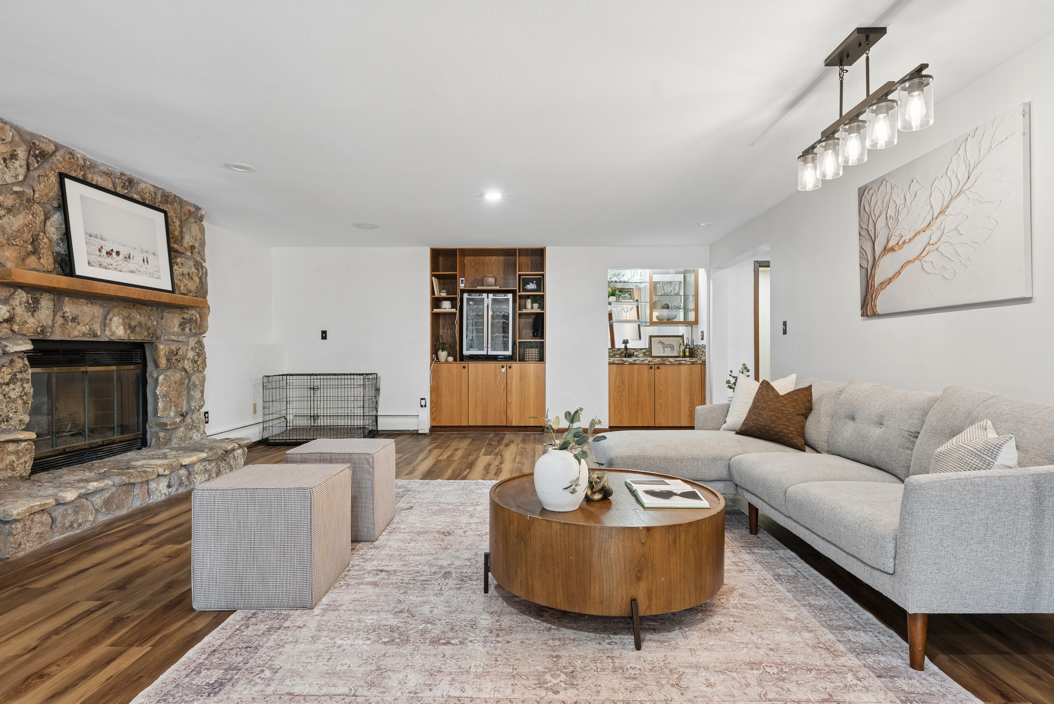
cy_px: 352
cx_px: 527
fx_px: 557
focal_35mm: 19
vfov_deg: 64.6
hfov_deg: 86.9
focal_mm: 19
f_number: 8
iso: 640
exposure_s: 1/20
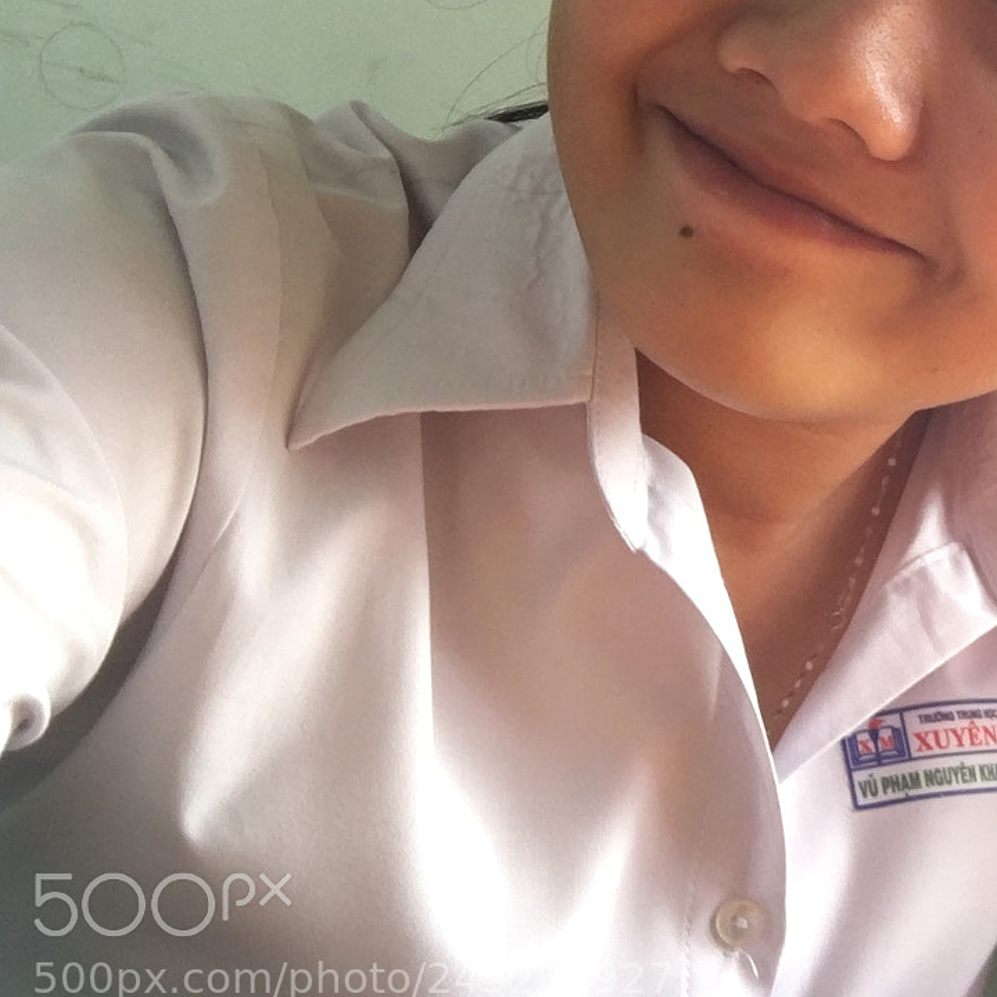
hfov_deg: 26.3
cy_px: 255
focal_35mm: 61
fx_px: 1988
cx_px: 1057
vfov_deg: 27.8
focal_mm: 2.65
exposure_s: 1/17
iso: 40
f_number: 2.2
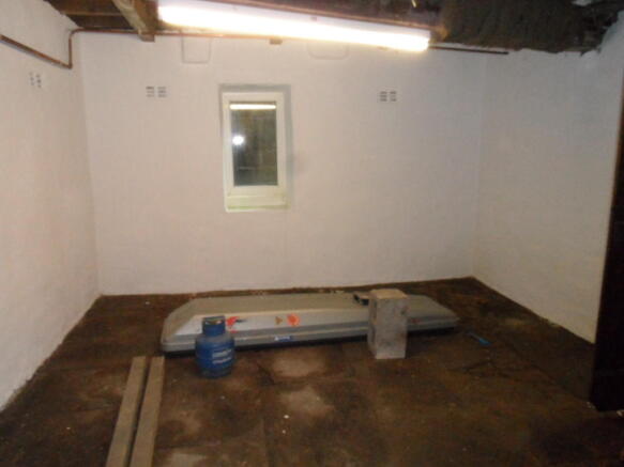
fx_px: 433
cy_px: 234
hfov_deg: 71.6
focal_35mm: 24
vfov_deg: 56.8
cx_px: 312
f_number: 8.3
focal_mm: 3.9
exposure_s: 1/10
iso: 640
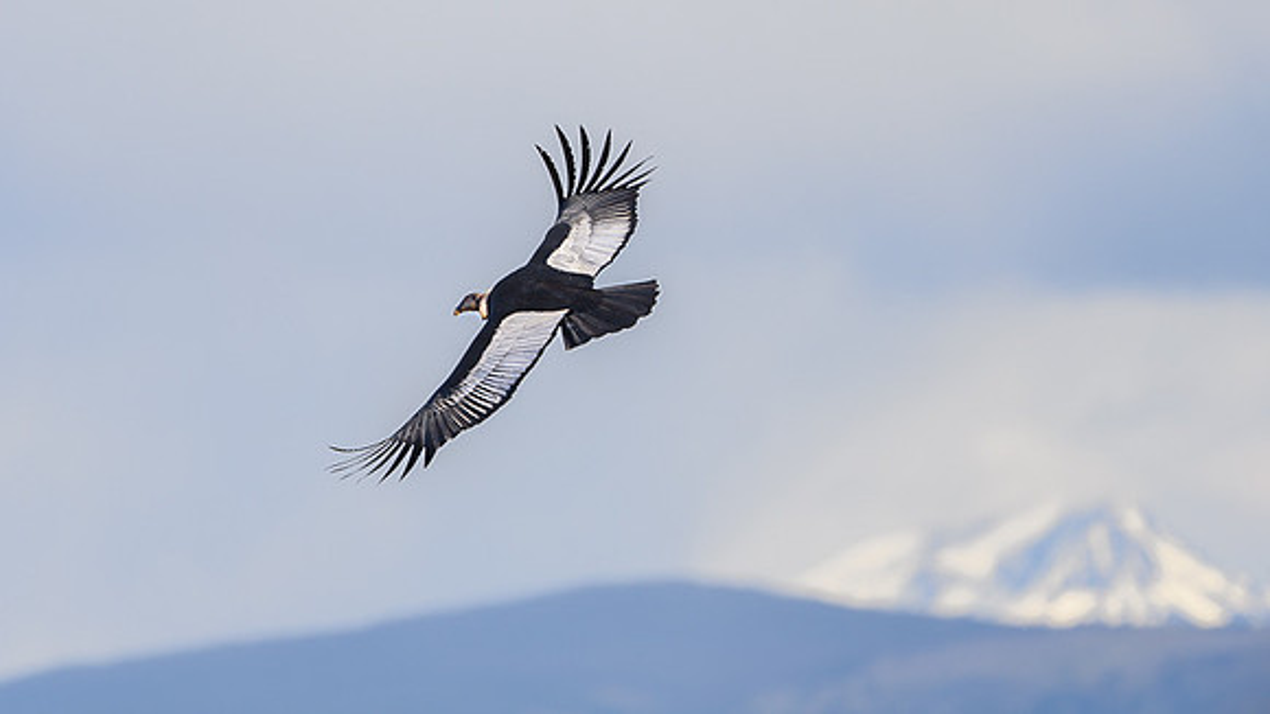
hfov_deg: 3.8
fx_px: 19293
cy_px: 251
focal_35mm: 573
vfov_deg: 2.1
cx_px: 575
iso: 500
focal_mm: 500
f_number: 4
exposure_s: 1/3200
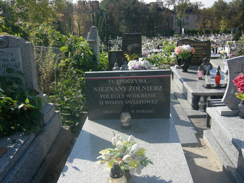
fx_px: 254
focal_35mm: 36
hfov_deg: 51.4
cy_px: 92
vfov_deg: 39.7
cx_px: 122
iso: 64
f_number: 6.8
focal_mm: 7.5
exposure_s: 1/514
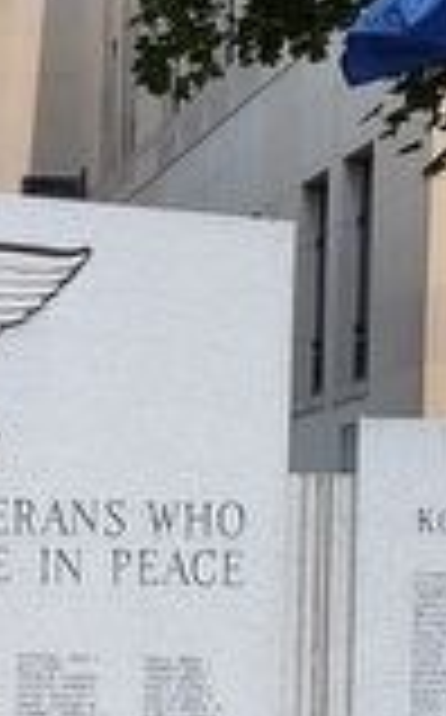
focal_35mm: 123
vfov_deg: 16.6
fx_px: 2399
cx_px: -266
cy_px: 739
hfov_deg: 10.2
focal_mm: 5.56
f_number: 1.8
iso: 100
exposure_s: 1/1967
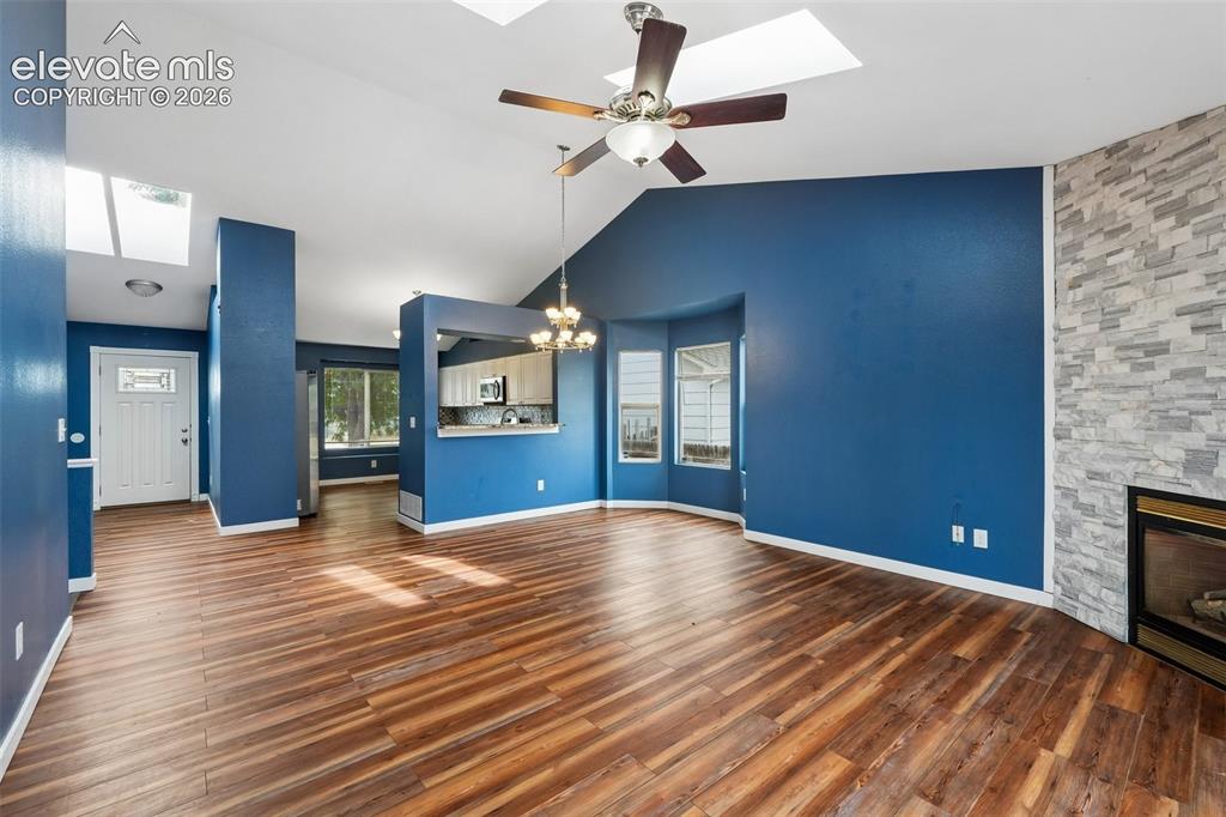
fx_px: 511
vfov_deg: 77.3
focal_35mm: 15
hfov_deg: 100.4
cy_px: 408
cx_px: 613
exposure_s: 1/30
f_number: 9
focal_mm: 10
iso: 320
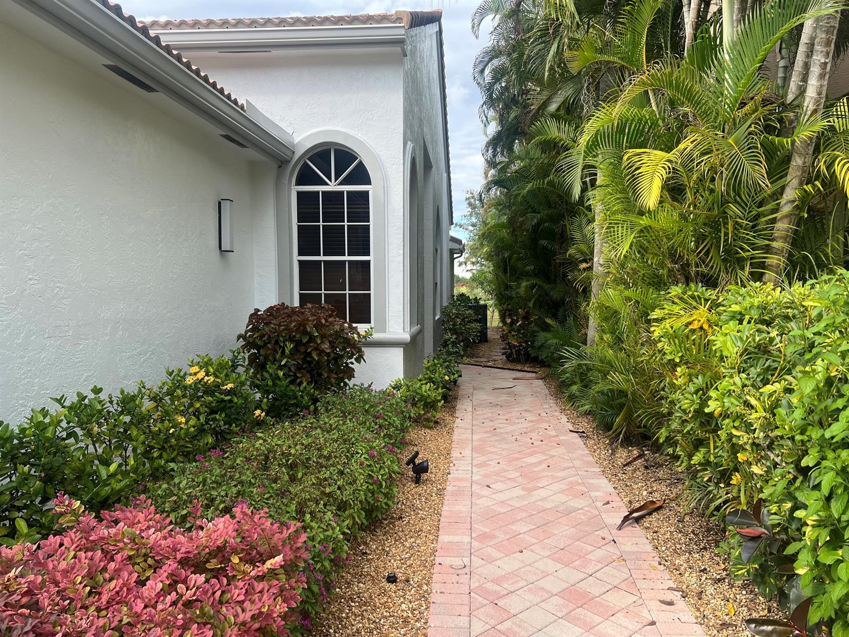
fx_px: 638
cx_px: 424
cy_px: 318
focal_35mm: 26
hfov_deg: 67.3
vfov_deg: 53.1
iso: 50
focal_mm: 5.7
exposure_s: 1/1079
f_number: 1.5
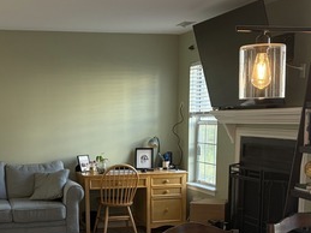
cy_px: 240
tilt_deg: -11.4
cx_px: 127
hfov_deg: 28.9
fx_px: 602
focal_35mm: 67
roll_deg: +0.8
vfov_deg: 21.1
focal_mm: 5.96
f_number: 1.6
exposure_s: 1/60
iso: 100
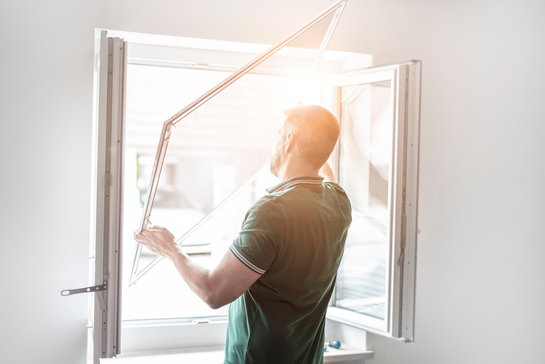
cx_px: 272
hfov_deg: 39.6
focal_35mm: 50
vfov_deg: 27.0
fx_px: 757
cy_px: 182
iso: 100
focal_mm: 50
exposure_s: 1/30
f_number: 1.6
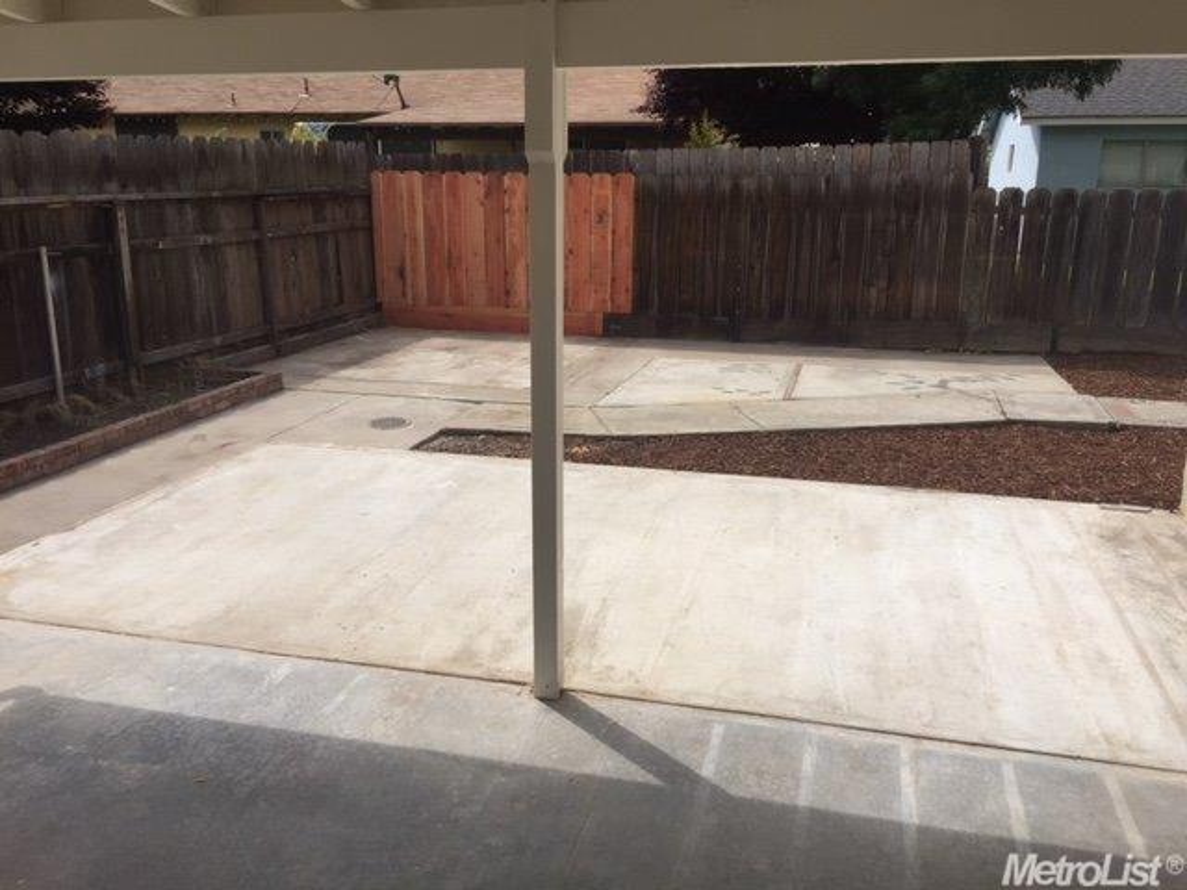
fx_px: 994
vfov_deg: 48.2
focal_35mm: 29
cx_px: 594
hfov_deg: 61.7
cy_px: 445
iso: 32
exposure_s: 1/2639
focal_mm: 4.15
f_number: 2.2
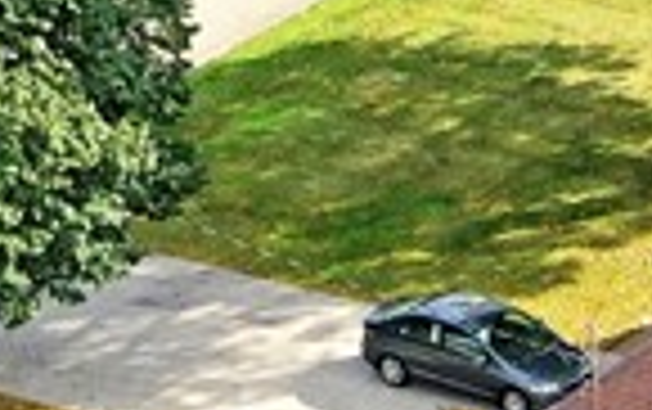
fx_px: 3807
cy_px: 1311
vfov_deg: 5.7
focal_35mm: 214
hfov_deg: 9.7
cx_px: 607
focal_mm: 10.26
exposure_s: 1/200
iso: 100
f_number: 5
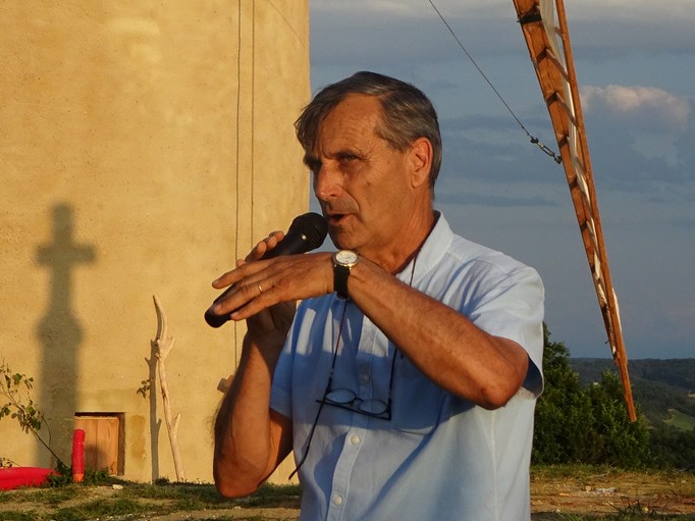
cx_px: 284
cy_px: 158
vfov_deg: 11.3
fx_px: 2629
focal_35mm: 131
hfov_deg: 15.0
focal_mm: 10.59
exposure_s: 1/500
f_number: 4.5
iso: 80
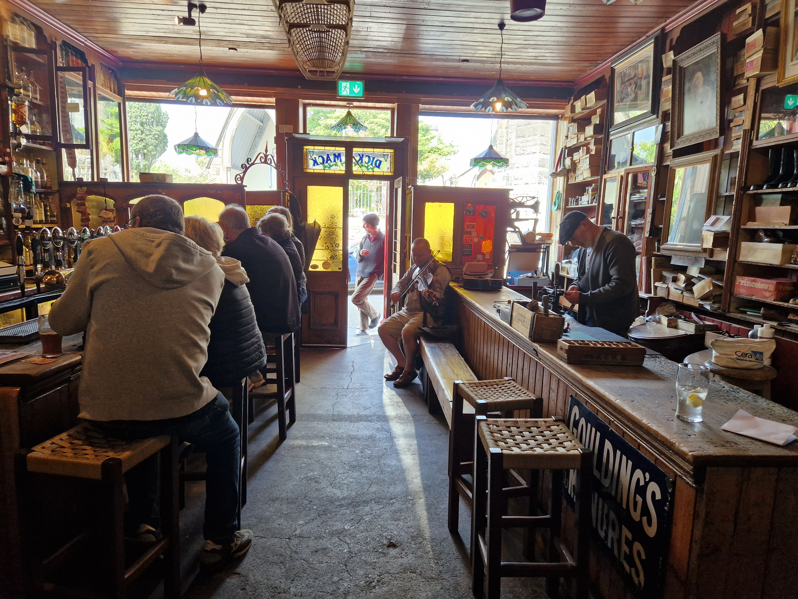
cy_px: 300
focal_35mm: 23
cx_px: 399
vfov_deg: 58.9
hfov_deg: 73.9
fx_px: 530
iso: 125
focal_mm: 5.4
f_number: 1.8
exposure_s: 1/100
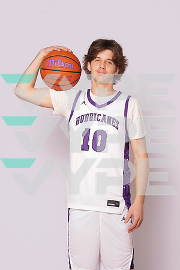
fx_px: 907
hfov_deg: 11.3
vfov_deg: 16.9
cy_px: 135
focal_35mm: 121
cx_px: 90
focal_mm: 121
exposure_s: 1/200
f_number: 7.1
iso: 200
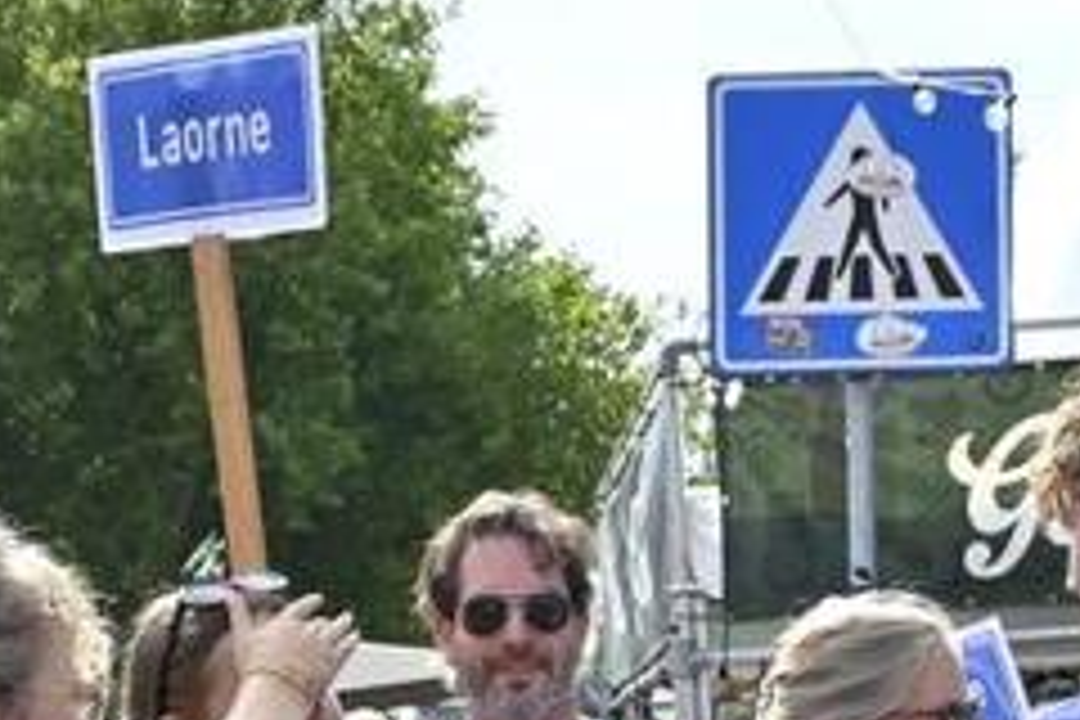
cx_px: 266
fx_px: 3840
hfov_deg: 15.9
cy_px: 1253
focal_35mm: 128
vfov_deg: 10.2
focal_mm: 31
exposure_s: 1/640
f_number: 13
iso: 1000
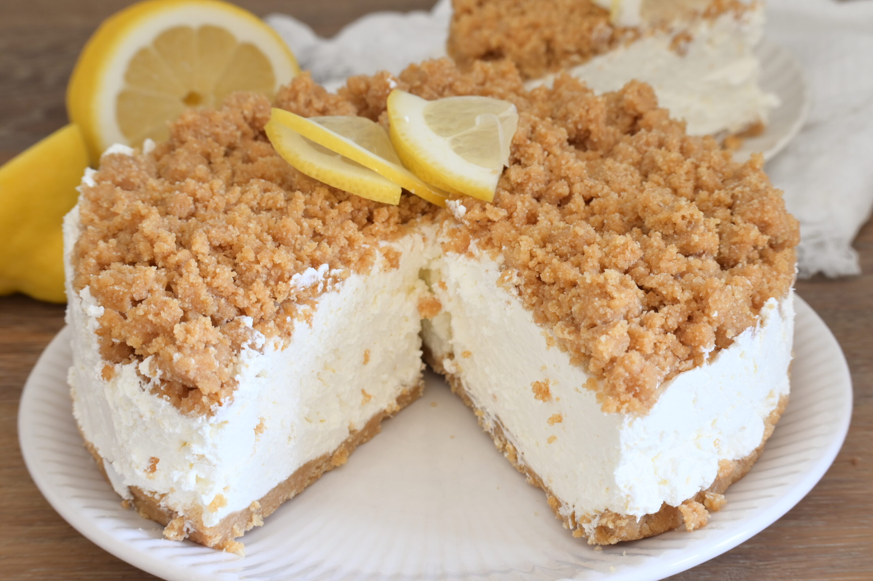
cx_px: 436
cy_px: 290
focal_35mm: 87
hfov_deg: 23.4
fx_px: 2109
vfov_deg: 15.7
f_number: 10
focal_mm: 58
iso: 200
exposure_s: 1/13
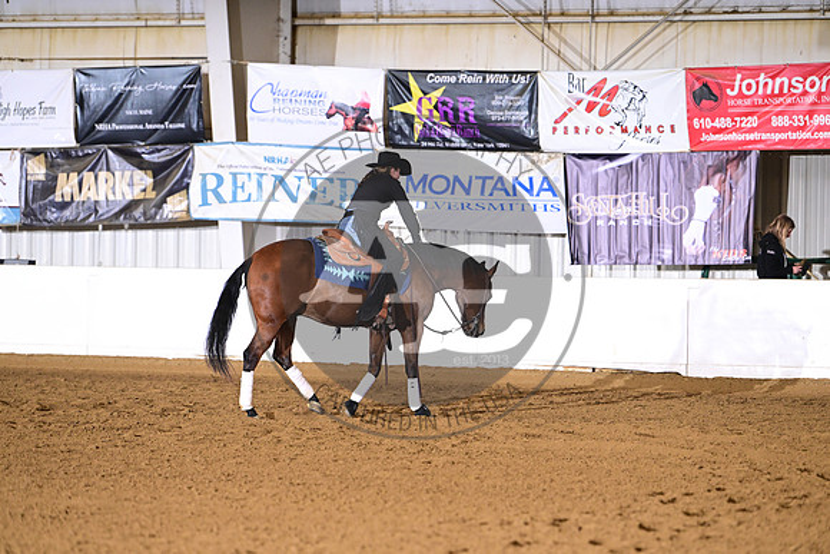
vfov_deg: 6.9
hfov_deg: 10.3
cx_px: 415
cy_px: 277
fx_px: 4612
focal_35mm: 200
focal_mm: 200
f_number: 4
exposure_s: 1/200
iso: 2500
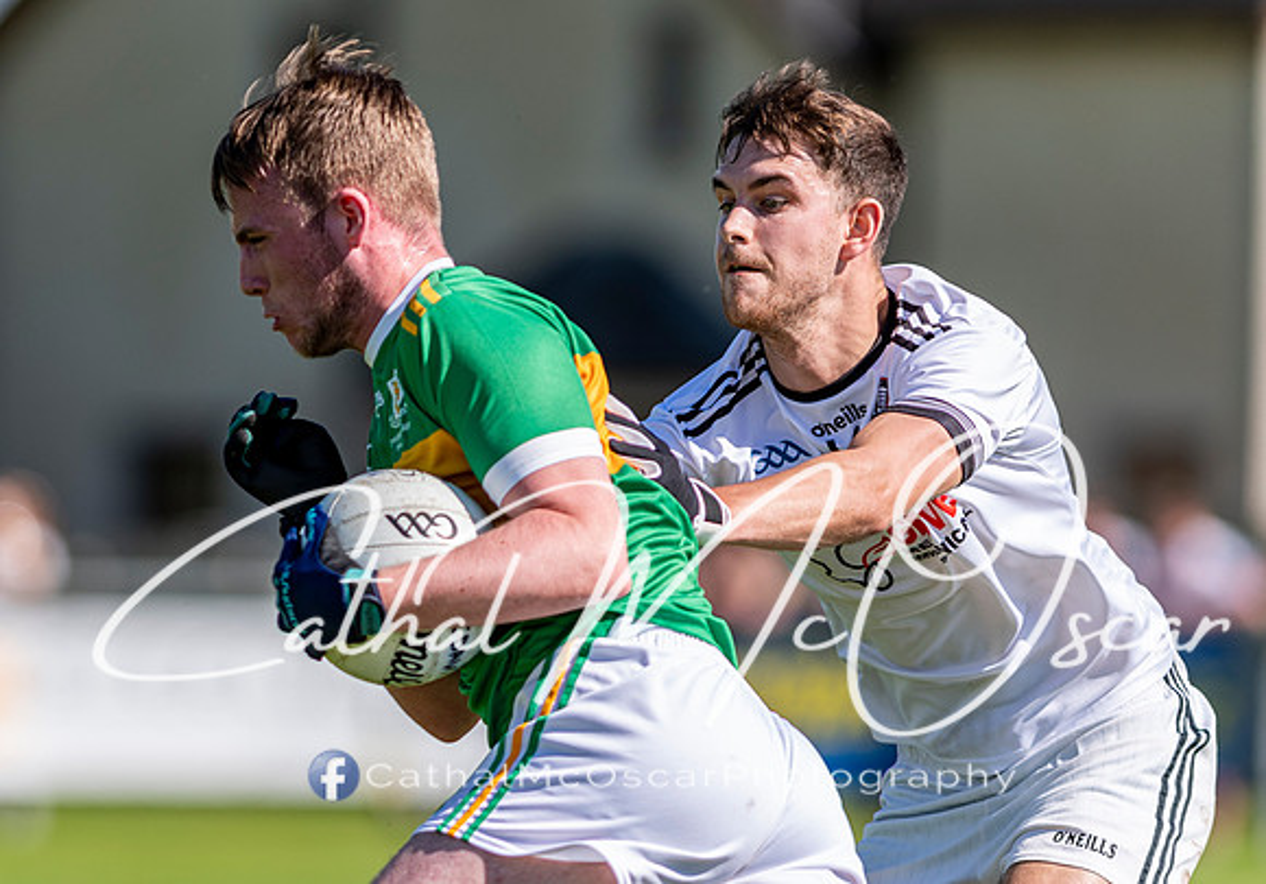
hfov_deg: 3.6
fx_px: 19981
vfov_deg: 2.5
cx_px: 476
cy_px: 462
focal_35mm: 560
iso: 100
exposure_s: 1/2000
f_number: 2.8
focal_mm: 300
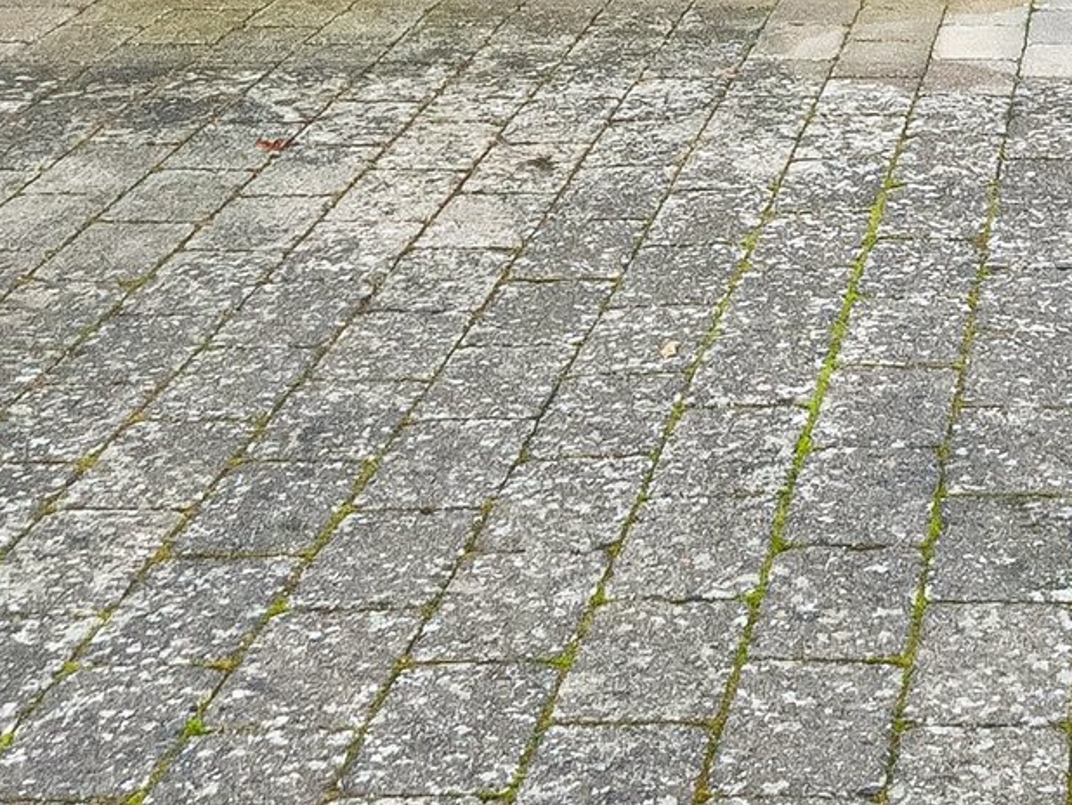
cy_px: -777
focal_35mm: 84
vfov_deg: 14.7
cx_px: 1055
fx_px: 2602
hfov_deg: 22.4
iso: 400
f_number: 10
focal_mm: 12
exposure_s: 1/100
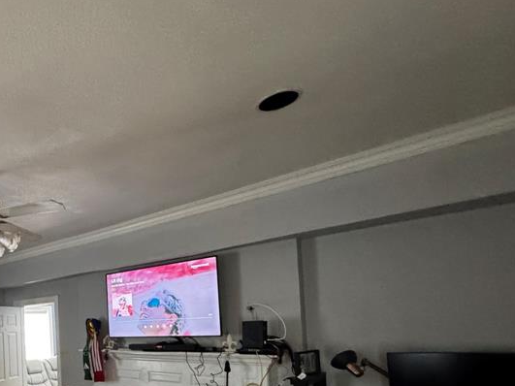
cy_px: 320
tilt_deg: +2.6
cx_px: 22
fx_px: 402
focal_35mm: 27
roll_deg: +1.7
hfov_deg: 54.0
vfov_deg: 47.9
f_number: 2.2
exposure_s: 1/60
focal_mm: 2.22
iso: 1000
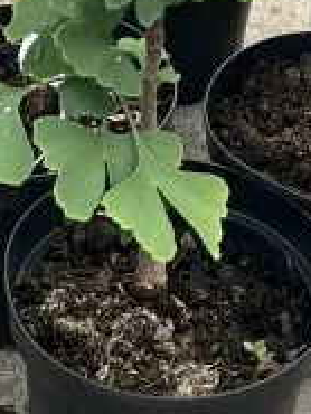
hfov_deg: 9.8
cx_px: 239
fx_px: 1819
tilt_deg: -23.3
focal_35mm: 152
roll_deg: -7.1
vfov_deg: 11.9
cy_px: -347
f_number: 1.6
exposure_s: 1/696
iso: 50
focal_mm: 5.1
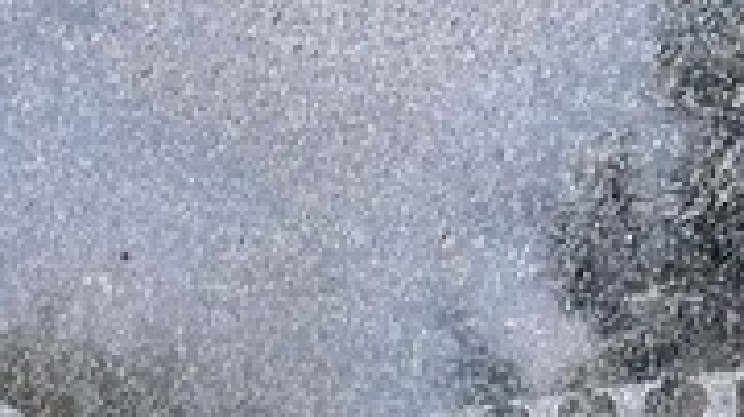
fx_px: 2484
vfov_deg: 8.2
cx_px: 434
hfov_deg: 17.0
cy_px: 1226
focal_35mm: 126
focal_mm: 5.7
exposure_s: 1/404
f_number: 1.5
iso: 50
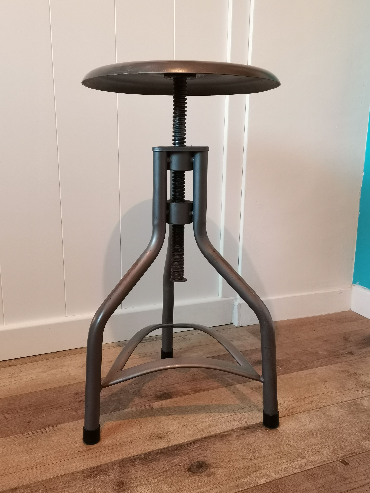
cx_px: 185
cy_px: 246
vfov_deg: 56.8
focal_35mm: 32
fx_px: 456
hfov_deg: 44.2
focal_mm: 4.75
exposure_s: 1/50
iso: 200
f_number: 1.8
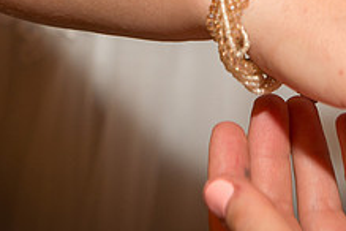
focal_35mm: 185
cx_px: 250
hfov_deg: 11.1
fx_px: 1778
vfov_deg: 7.4
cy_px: -46
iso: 400
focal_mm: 70
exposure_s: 1/125
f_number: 4.8
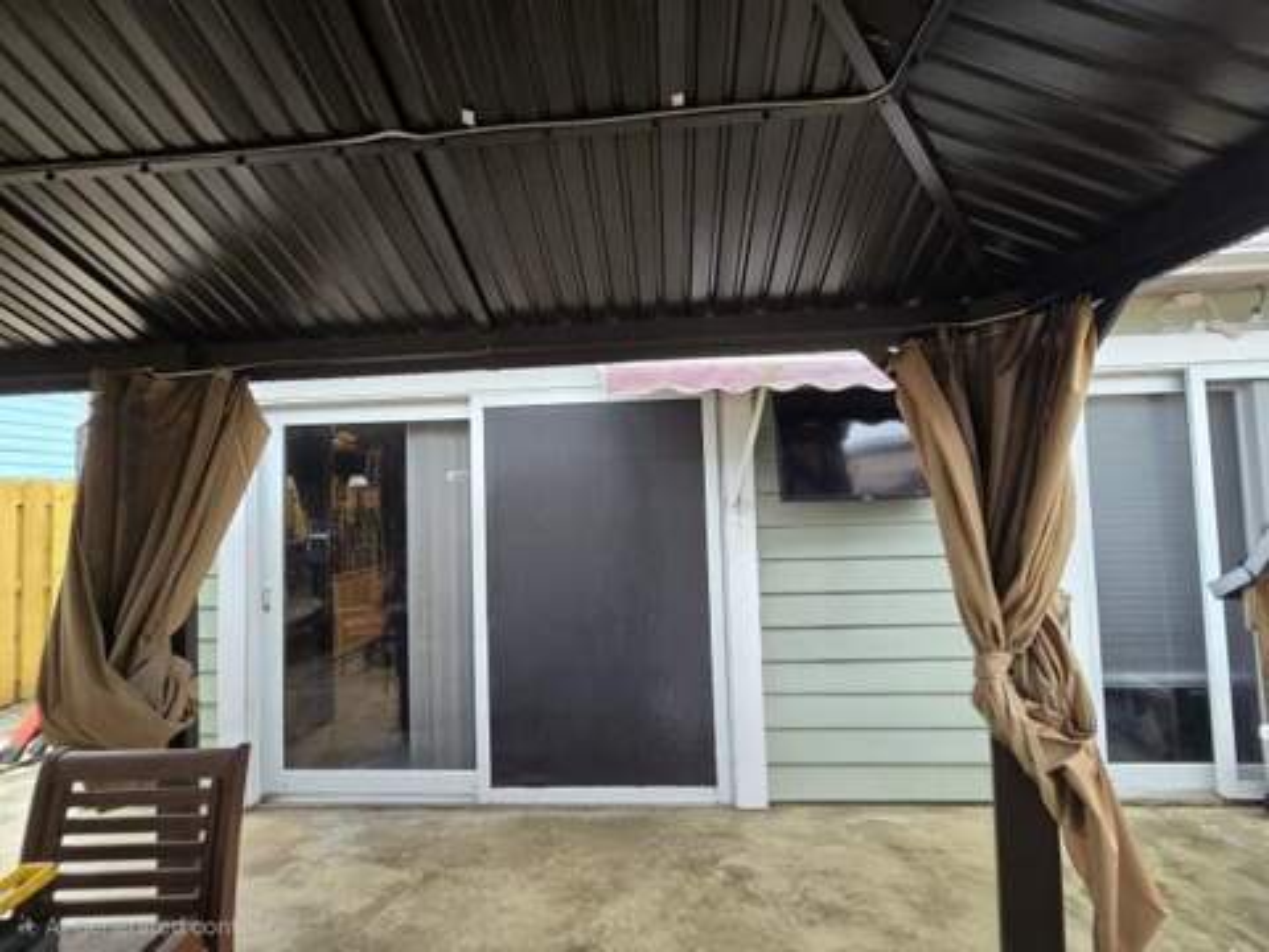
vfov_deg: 89.9
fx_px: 477
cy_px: 476
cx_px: 634
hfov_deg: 106.2
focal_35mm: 13
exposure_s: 1/101
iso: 125
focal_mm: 2.2
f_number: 2.2
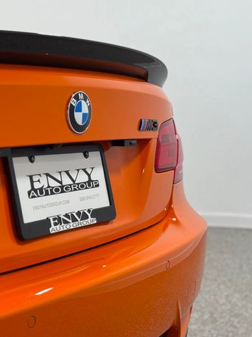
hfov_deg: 22.1
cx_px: 30
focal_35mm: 65
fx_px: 632
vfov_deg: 29.8
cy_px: 168
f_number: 1.78
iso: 64
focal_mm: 6.76
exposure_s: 1/348
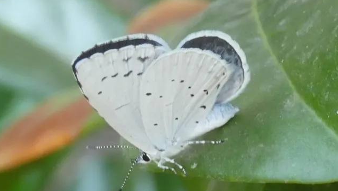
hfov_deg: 15.0
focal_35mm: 143
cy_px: 116
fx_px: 1282
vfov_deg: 8.5
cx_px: 168
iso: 640
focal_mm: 23.3
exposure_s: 1/80
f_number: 5.2
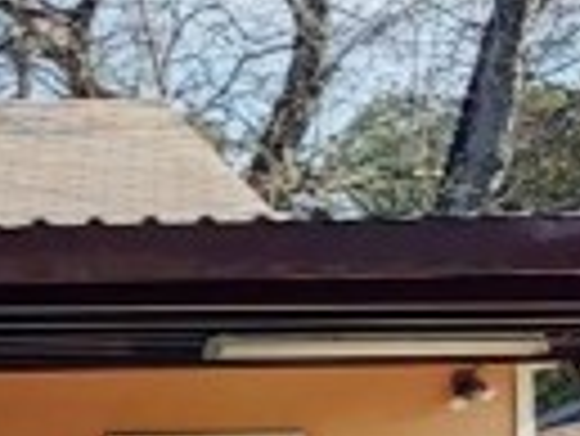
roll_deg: -0.3
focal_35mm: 206
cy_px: 643
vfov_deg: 7.1
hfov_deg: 8.9
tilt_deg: -0.1
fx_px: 3455
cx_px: -674
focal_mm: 4.25
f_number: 1.8
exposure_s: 1/2463
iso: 32
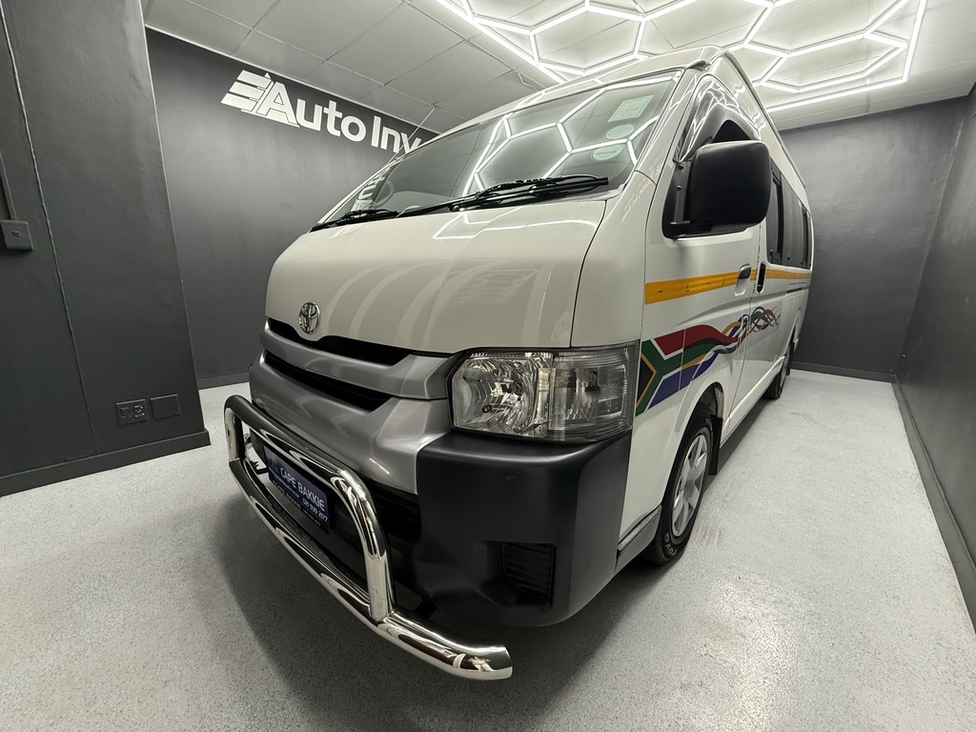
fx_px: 395
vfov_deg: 85.7
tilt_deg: -12.3
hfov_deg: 102.1
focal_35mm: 14
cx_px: 488
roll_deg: -1.2
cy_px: 366
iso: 320
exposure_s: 1/99
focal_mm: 2.22
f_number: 2.2
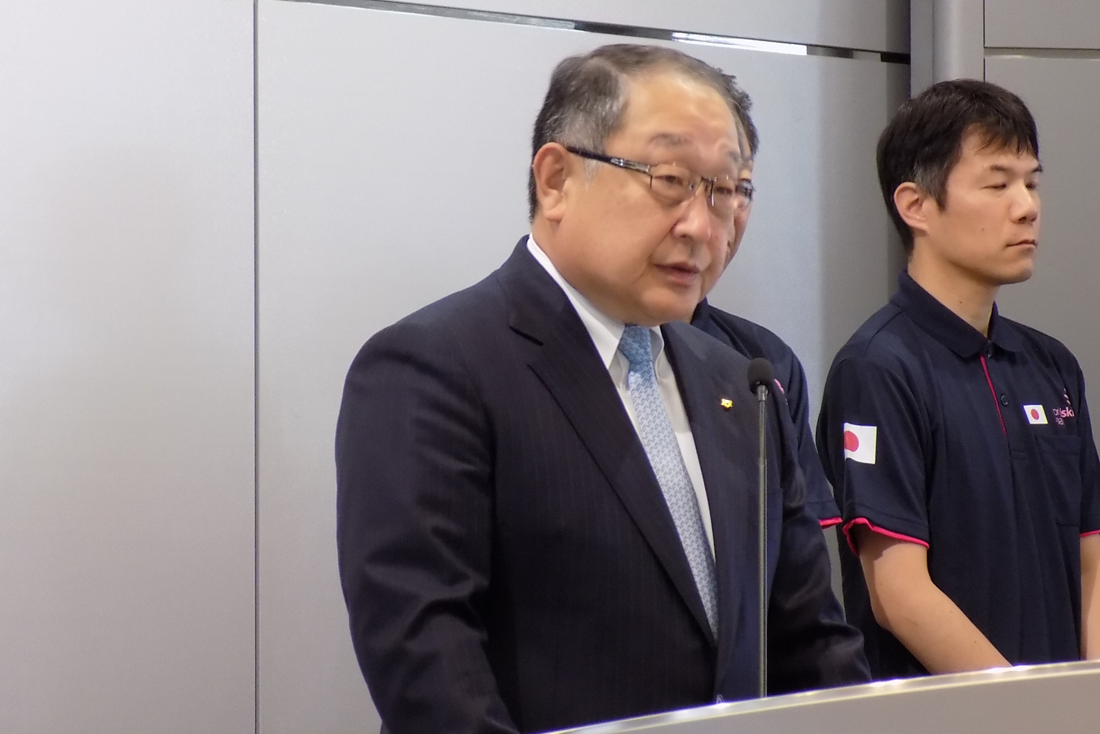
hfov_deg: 10.4
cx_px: 550
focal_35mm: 198
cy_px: 376
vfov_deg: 6.9
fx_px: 6050
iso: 400
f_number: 5.4
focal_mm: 33.7
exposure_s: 1/8
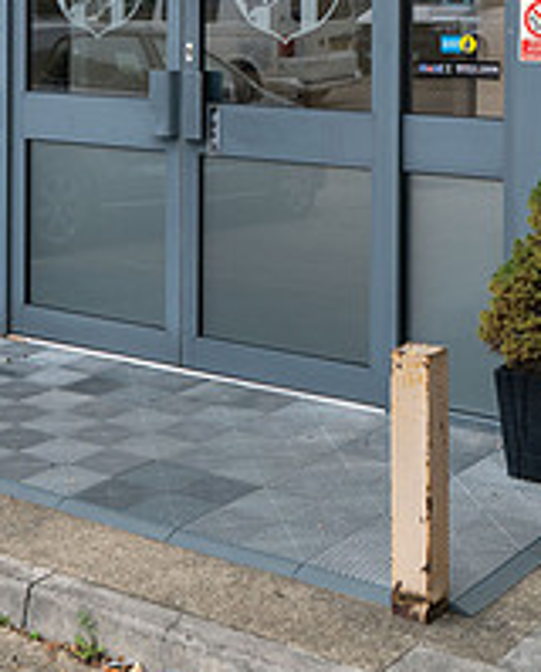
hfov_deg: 21.3
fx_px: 1437
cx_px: 230
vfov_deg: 25.0
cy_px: -7
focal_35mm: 72
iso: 1250
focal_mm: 34
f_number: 5.6
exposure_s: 1/100
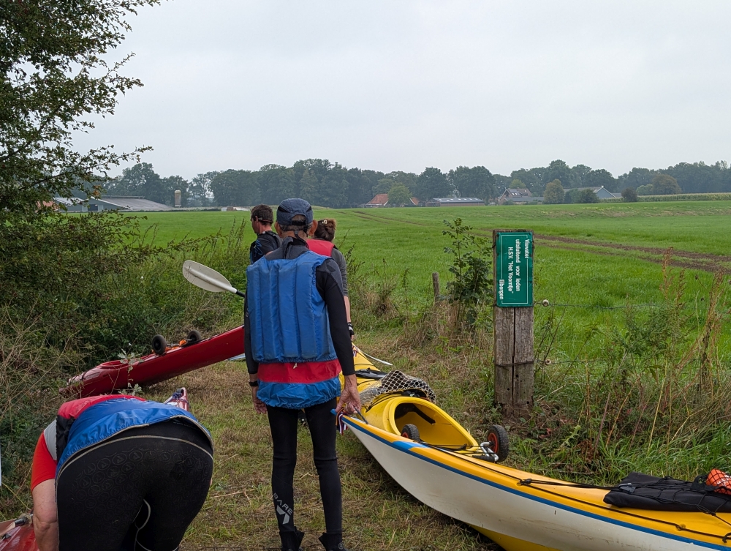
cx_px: 366
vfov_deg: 29.7
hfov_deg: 38.9
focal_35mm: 49
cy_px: 276
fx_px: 1036
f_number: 1.68
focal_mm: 6.9
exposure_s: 1/318
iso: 23
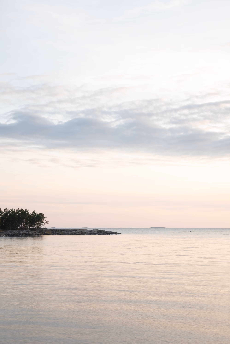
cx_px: 115
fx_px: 670
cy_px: 172
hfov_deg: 19.5
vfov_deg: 28.8
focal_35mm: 70
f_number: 14
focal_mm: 70
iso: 250
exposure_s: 1/1.67
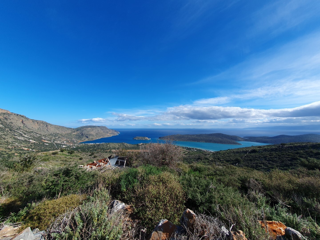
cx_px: 160
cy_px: 120
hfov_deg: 106.2
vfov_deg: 89.9
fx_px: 120
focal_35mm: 13
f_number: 2.2
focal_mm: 1.8
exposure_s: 1/1292
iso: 50
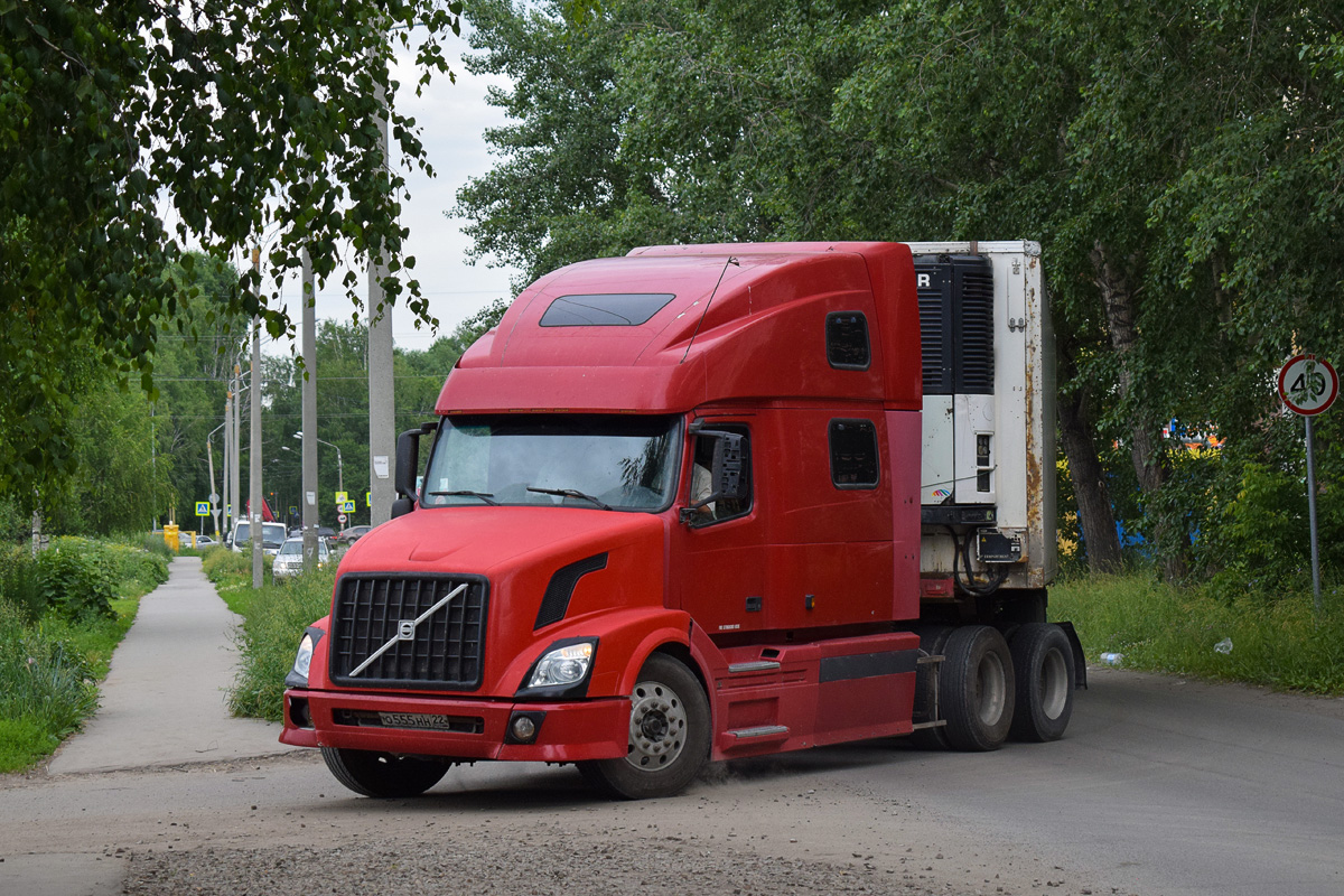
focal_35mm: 82
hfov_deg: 24.6
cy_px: 448
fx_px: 3080
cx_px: 672
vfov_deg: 16.6
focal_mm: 55
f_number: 6.3
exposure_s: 1/1000
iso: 800
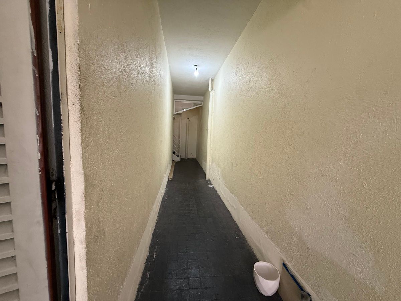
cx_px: 200
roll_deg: -1.7
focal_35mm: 14
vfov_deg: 85.7
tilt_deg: -4.8
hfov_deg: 102.1
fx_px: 162
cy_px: 150
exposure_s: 1/60
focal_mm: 2.22
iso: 250
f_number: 2.2
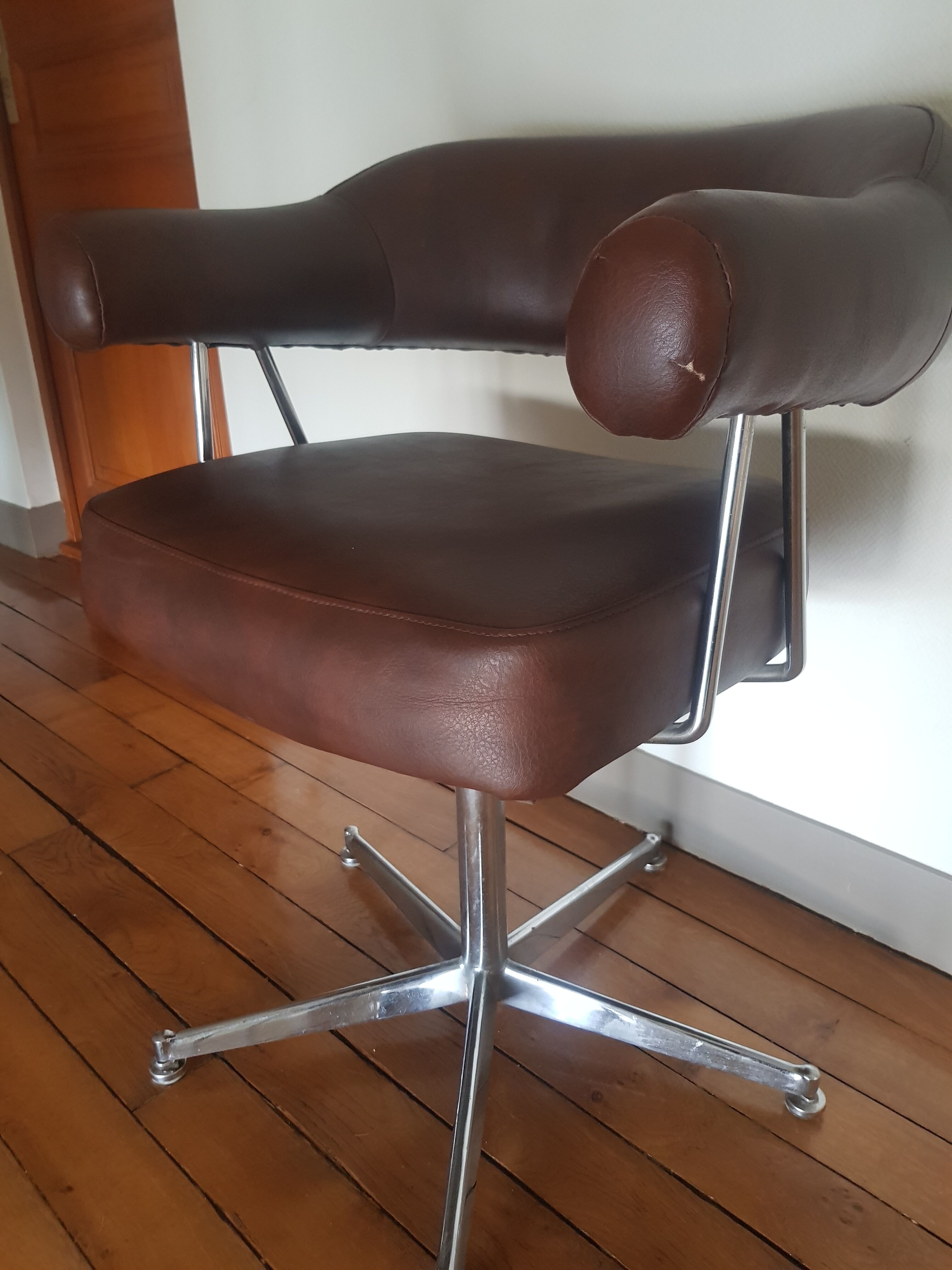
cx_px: 476
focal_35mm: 26
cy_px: 635
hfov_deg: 53.1
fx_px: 953
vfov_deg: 67.3
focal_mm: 4.2
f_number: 1.7
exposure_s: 1/11
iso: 200
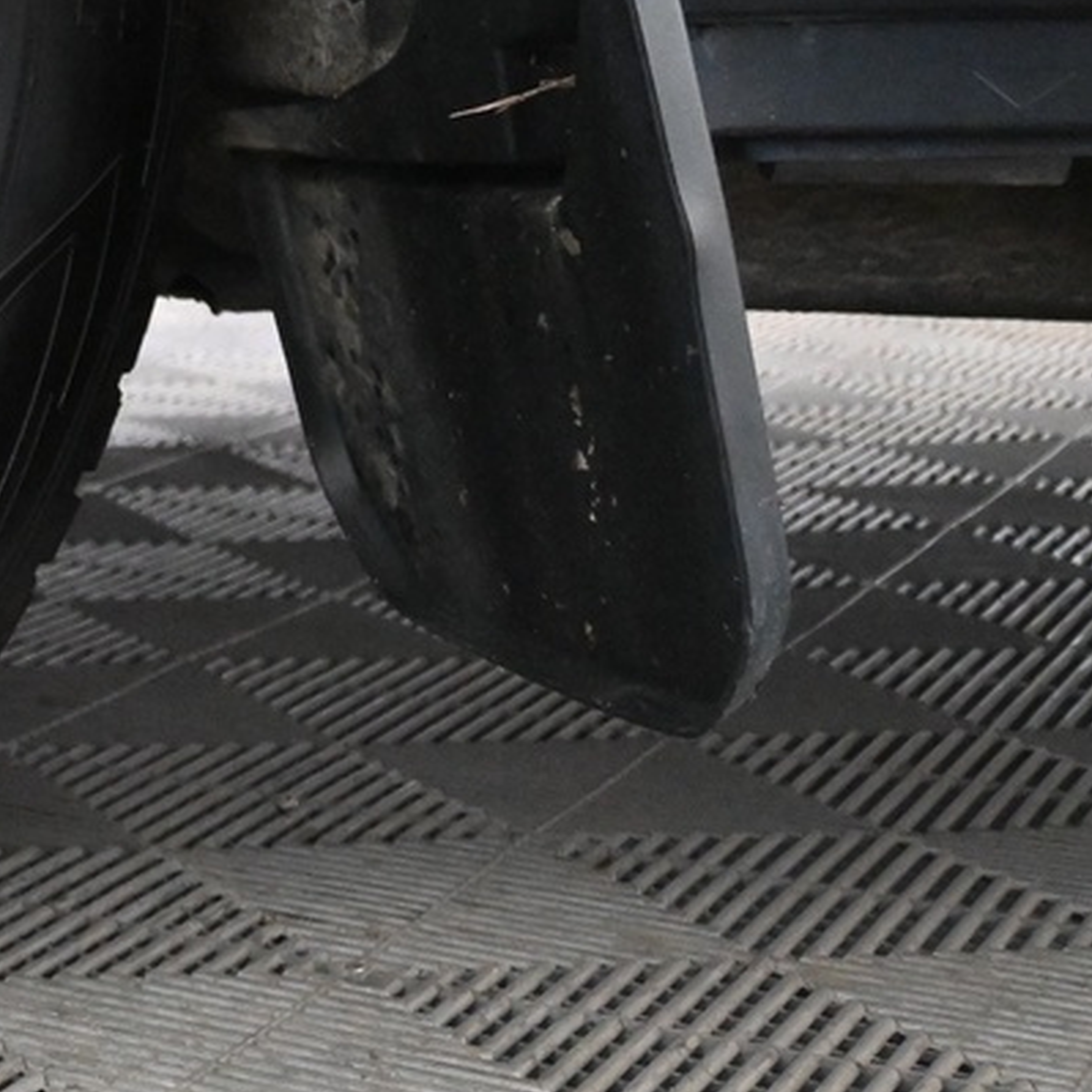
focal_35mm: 101
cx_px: -1037
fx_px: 3600
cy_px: -82
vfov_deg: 16.8
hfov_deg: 14.5
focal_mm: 19.5
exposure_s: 1/30
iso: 4500
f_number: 3.8
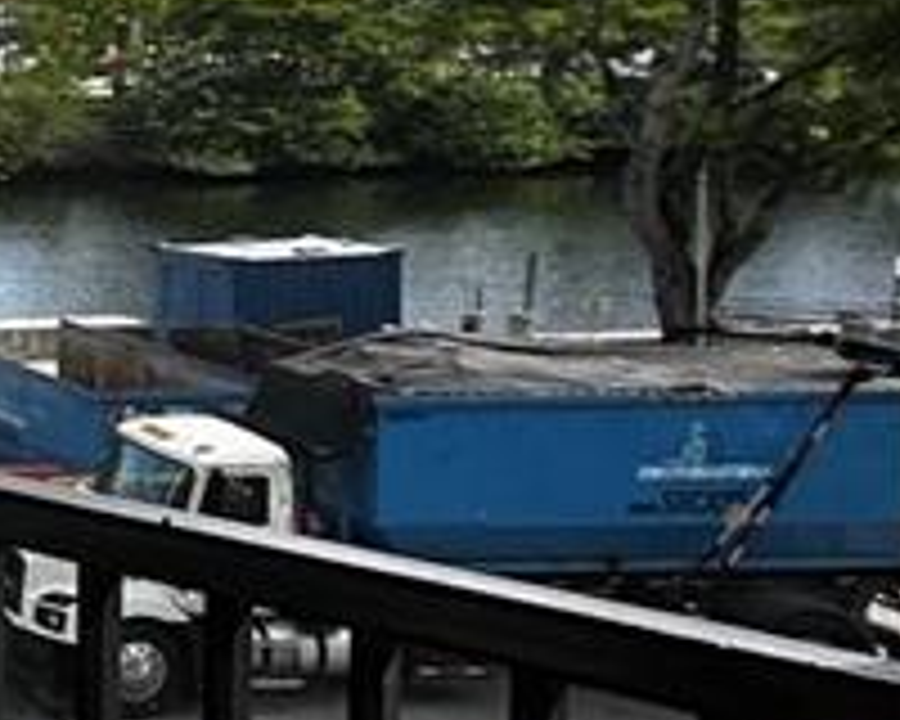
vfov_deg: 18.6
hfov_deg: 17.3
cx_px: -873
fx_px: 2184
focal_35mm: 82
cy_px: 180
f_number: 2.2
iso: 40
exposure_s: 1/643
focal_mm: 2.22
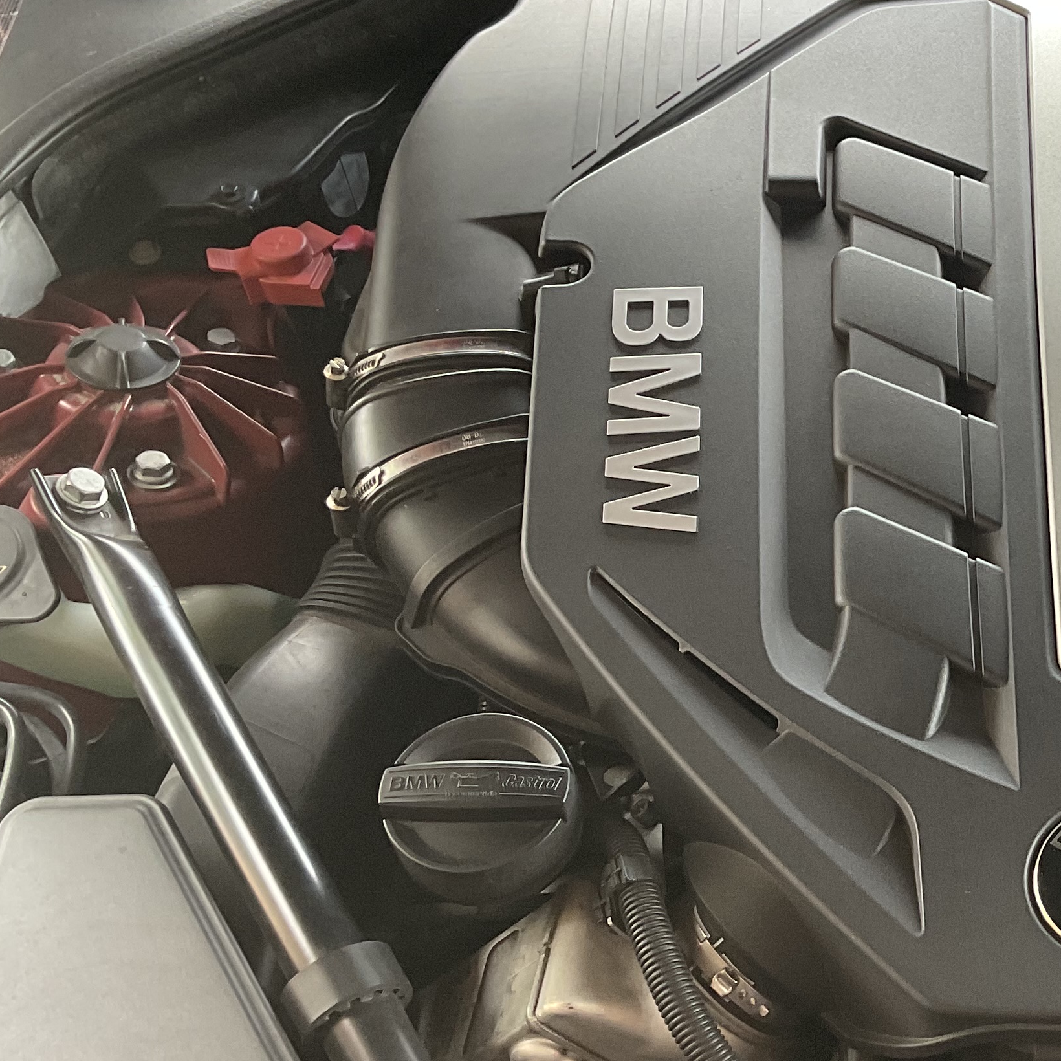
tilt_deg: -51.0
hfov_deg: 25.6
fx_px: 2185
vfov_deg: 27.2
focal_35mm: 63
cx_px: 1121
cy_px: 673
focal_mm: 3
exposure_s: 1/60
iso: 50
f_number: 1.8
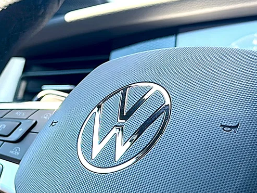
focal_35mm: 68
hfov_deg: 28.5
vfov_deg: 21.6
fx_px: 505
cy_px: 112
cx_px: 108
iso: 100
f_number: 1.78
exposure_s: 1/350
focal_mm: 6.86
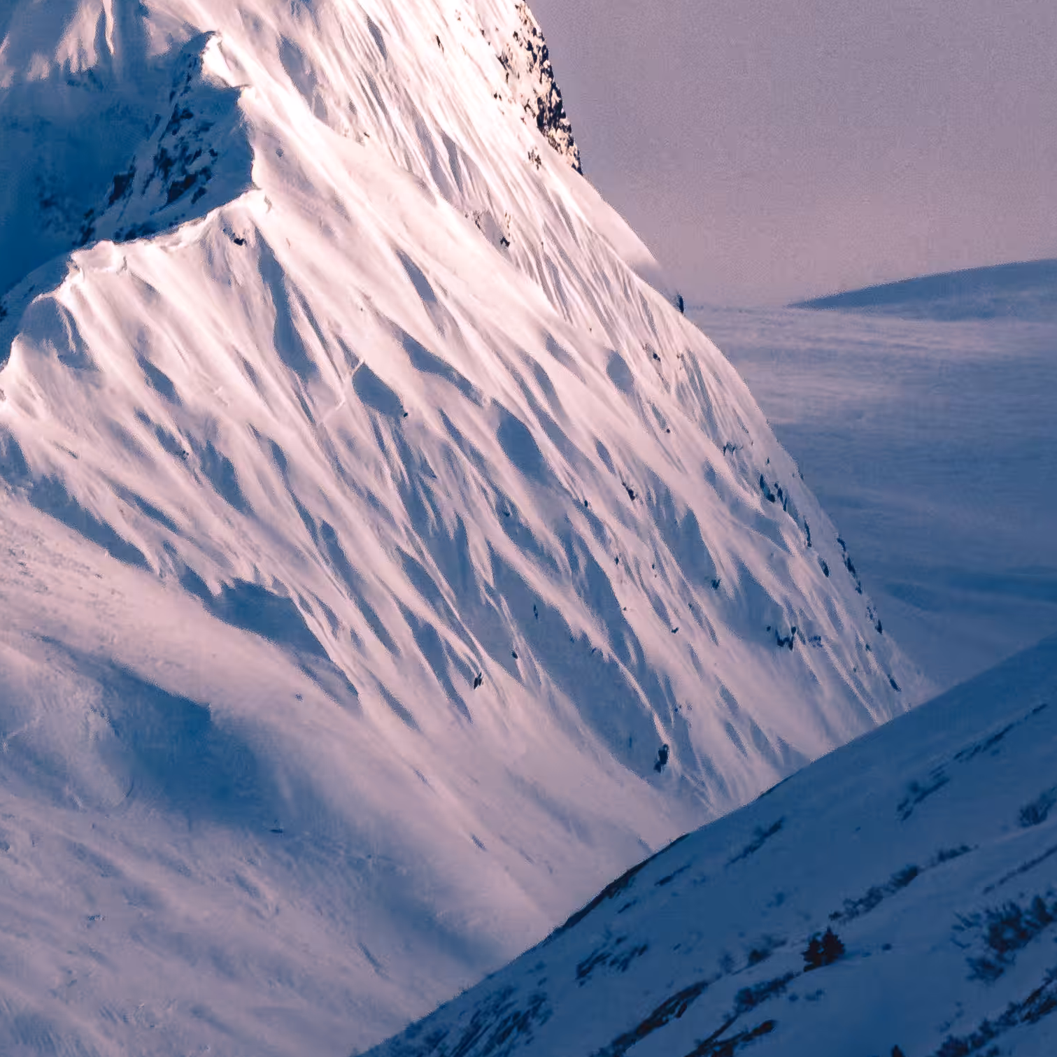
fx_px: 23319
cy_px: 299
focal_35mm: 675
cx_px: 200
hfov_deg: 2.6
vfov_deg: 2.6
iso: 100
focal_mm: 200
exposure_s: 1/80
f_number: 22
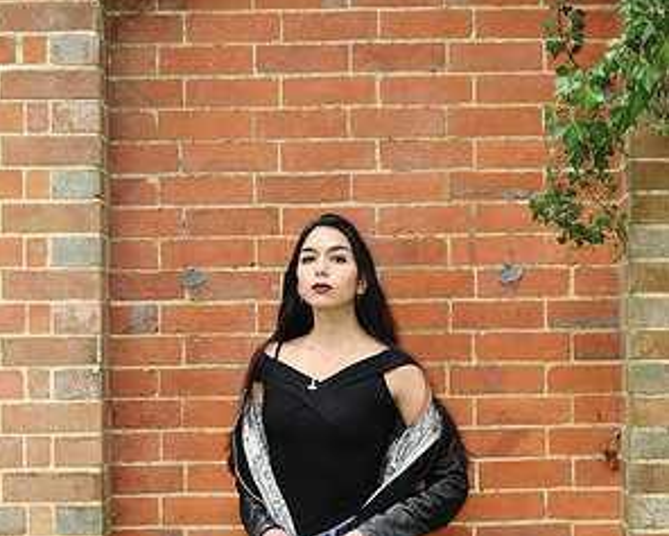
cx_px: 333
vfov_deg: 9.0
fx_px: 3387
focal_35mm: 171
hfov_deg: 11.3
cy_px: 500
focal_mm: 80
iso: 640
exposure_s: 1/250
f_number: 4
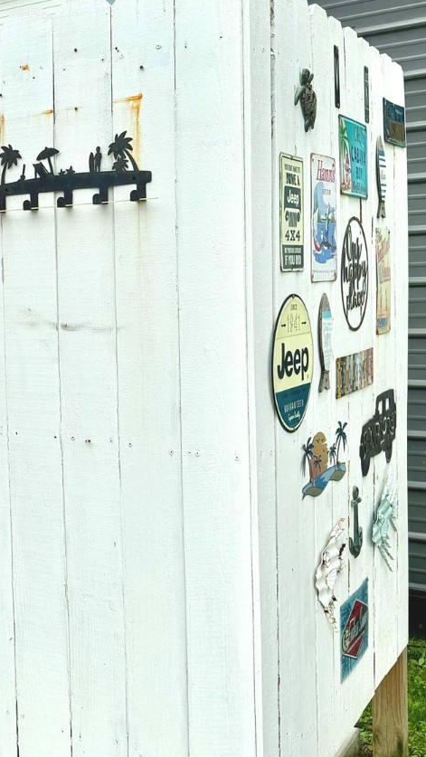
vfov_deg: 42.7
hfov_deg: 22.9
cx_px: -84
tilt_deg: -1.4
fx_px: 964
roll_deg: +1.5
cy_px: 298
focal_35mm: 48
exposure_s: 1/7937
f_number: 1.78
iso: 80
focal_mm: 6.76
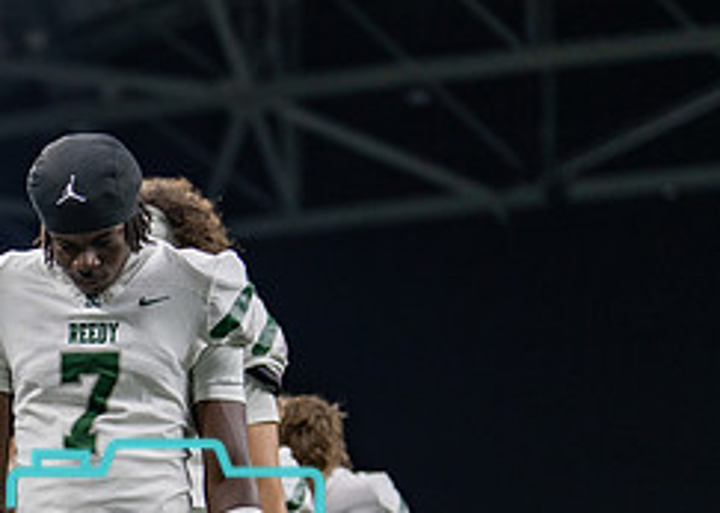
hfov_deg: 12.9
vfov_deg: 9.2
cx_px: 41
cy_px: 661
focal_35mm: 154
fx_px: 3146
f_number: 1.2
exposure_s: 1/500
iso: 250
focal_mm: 50
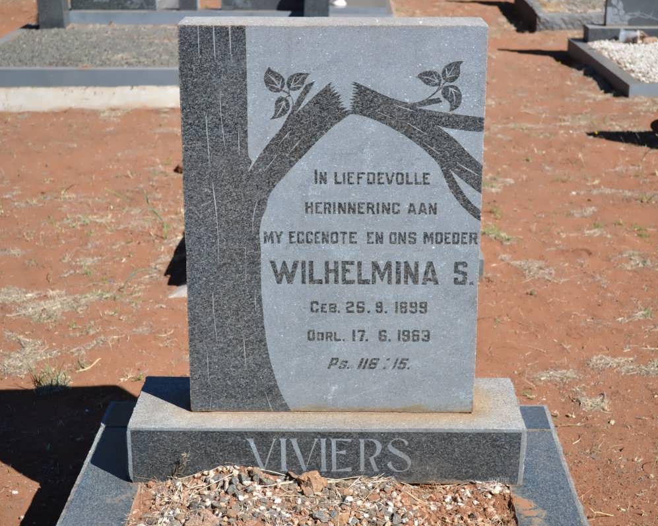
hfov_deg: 30.9
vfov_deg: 25.0
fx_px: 1188
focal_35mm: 61
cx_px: 354
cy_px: 263
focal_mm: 36
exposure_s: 1/125
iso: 100
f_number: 5.6
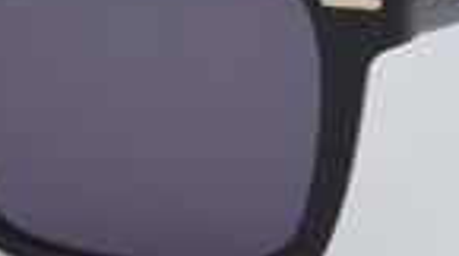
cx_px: 57
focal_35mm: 217
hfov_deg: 9.9
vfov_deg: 5.6
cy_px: 22
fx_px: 2637
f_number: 32
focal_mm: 50
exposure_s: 1/4
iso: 100
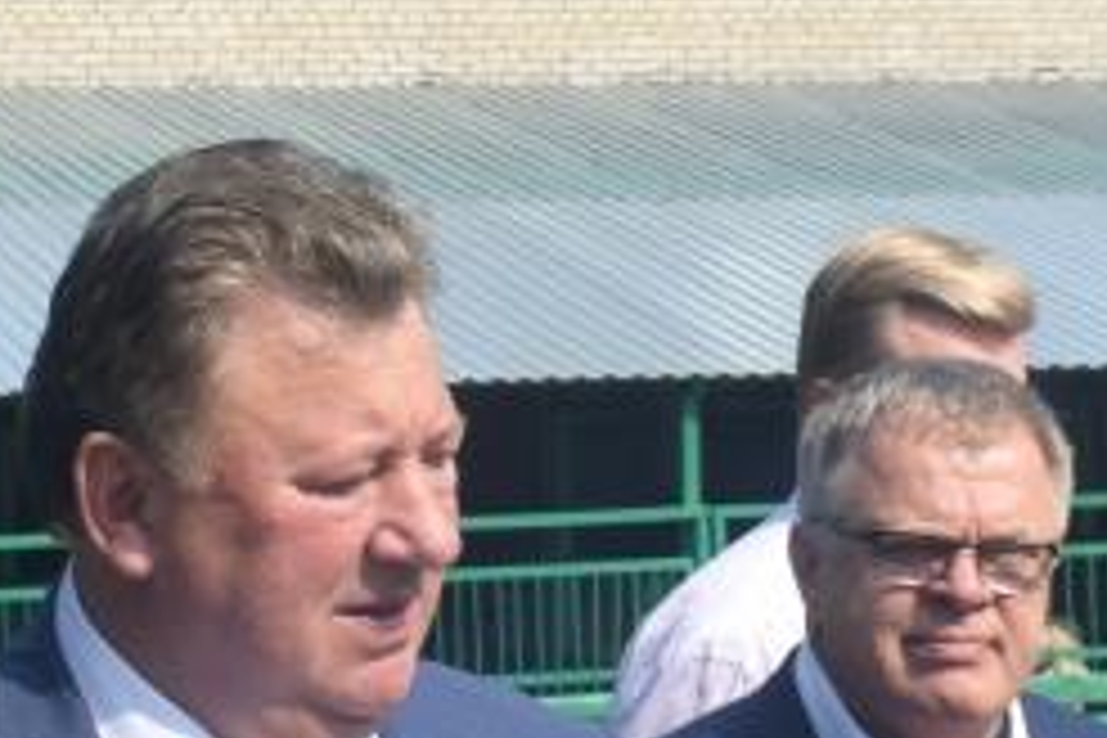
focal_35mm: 125
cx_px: -207
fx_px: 3843
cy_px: 794
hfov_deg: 15.8
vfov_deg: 10.8
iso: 200
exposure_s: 1/320
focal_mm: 20
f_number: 9
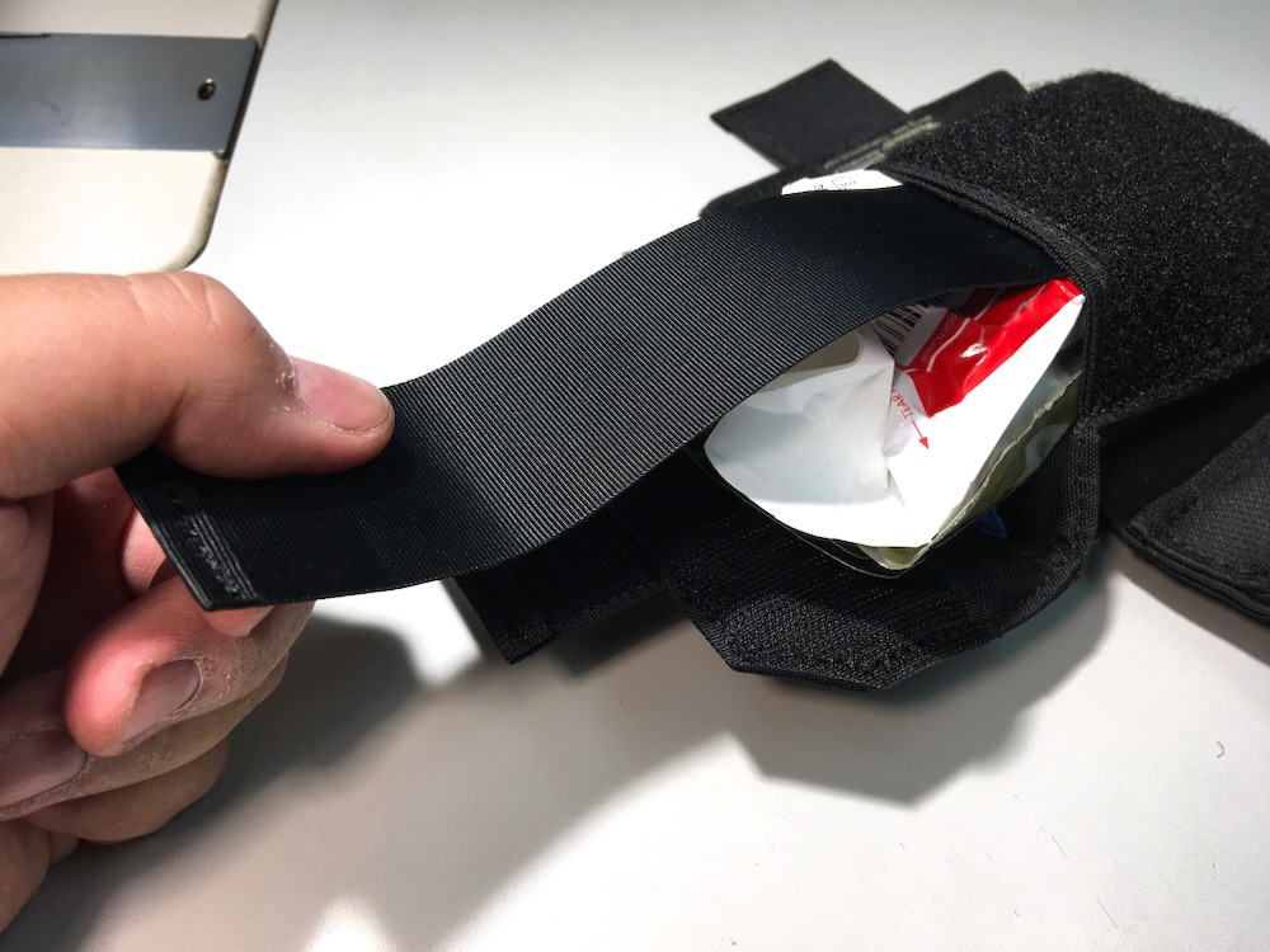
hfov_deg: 61.7
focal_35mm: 29
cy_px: 476
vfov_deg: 48.2
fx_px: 1064
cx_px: 635
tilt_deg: -48.6
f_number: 2.2
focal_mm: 4.15
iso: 32
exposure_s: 1/120
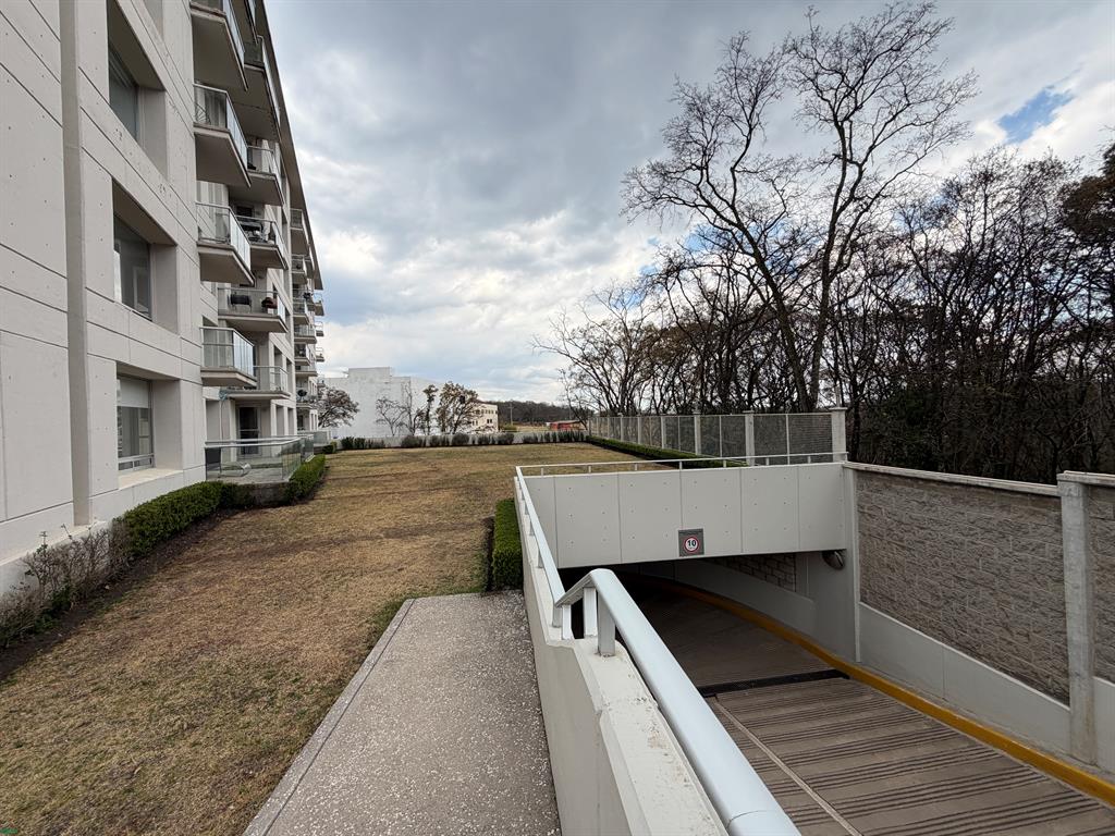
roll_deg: +1.2
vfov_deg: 85.7
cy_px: 418
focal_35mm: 14
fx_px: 451
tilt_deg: -0.2
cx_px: 558
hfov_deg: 102.1
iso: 40
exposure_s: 1/506
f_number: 2.2
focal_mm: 2.22
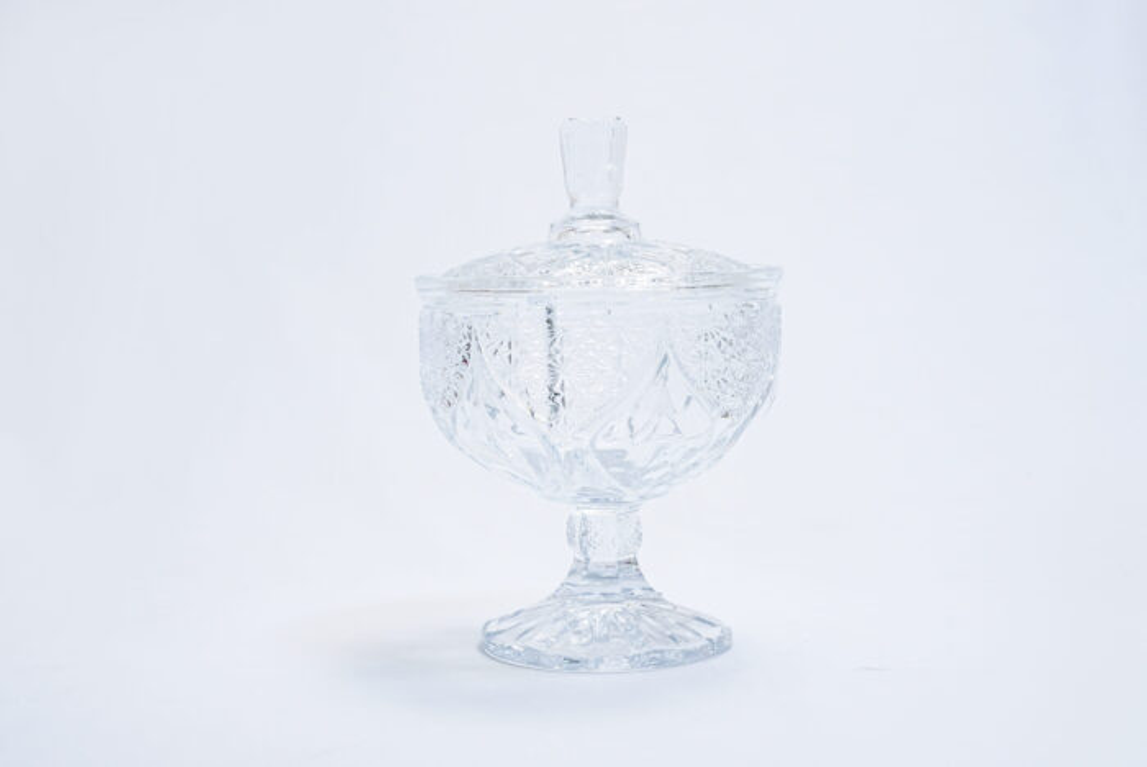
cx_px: 574
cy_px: 384
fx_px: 1913
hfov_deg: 33.4
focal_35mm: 60
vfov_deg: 22.7
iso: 3200
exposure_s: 1/125
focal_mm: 60
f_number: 13
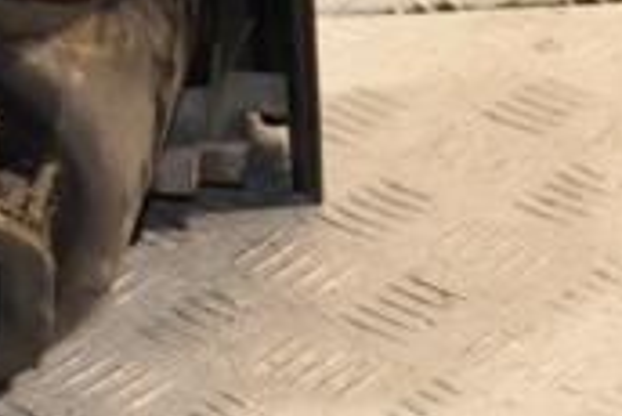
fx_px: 3614
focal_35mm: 209
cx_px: 18
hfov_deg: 9.8
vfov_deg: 6.6
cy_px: 43
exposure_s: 1/200
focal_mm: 40
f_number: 5
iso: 800
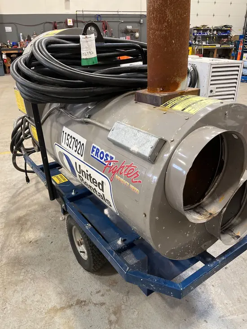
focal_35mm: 26
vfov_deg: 67.3
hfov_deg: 53.1
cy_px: 164
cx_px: 124
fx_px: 247
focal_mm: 5.1
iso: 200
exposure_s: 1/60
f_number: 1.6
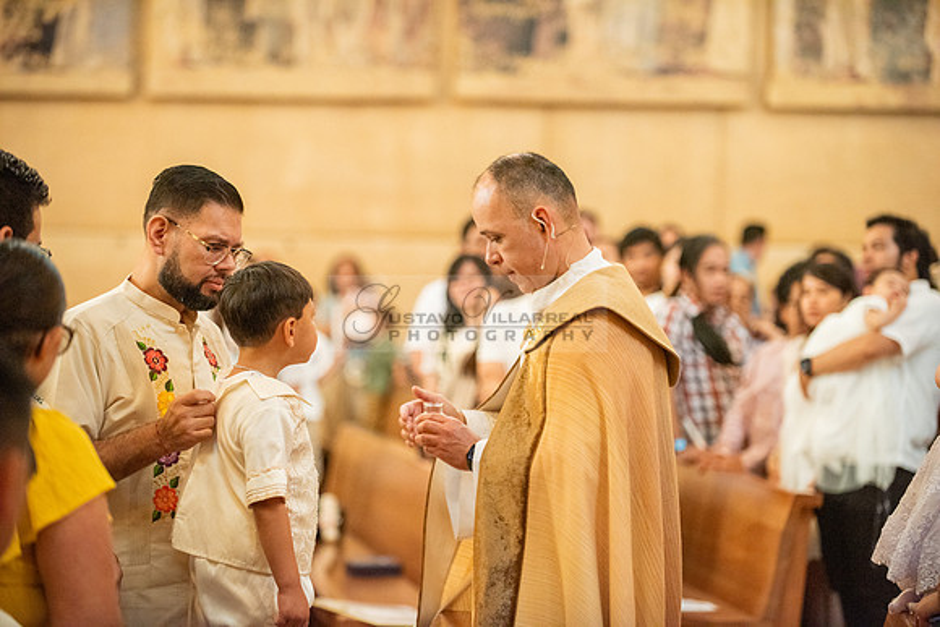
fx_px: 3134
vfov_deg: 11.4
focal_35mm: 120
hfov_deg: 17.1
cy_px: 314
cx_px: 470
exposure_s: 1/160
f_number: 2.8
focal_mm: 120
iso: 2000
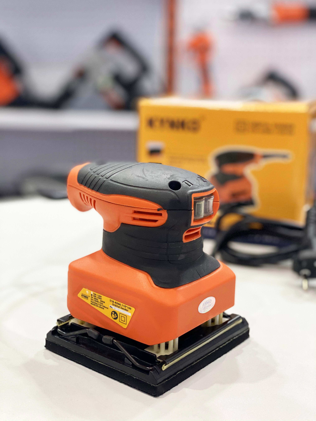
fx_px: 633
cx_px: 158
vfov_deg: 36.8
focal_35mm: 52
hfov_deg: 28.0
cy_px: 210
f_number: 2
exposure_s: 1/100
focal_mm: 6
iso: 250
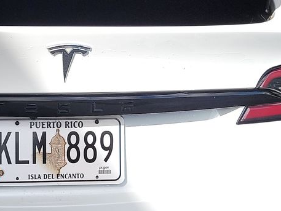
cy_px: 84
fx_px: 682
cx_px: 8
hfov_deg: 22.5
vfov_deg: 17.6
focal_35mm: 84
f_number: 1.8
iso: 50
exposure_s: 1/402
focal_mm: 6.7
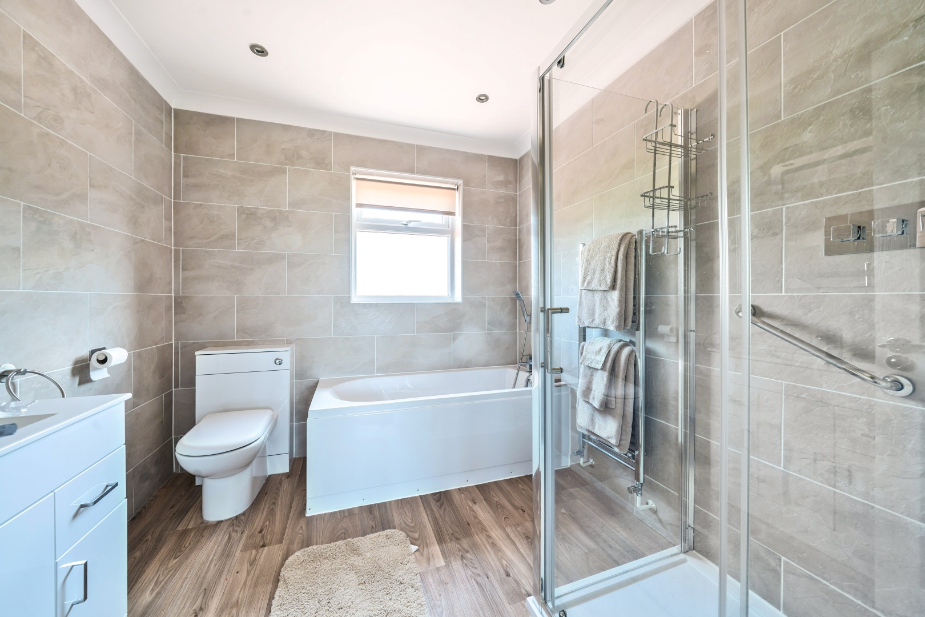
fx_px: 308
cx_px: 462
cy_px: 308
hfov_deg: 112.6
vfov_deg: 90.0
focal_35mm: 12
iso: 100
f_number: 8
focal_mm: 12
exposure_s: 1/8
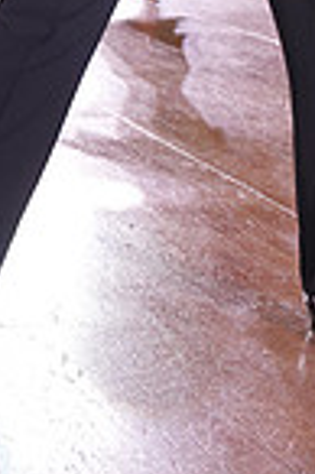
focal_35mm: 155
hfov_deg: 8.8
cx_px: 76
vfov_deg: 12.5
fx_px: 2039
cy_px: -276
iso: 1600
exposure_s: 1/500
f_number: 4
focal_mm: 39
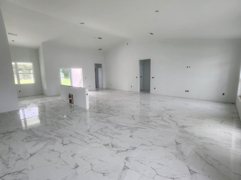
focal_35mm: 13
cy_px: 90
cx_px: 120
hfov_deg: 106.2
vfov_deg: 89.9
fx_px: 91
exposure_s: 1/60
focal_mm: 1.7
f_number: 2.2
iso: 50
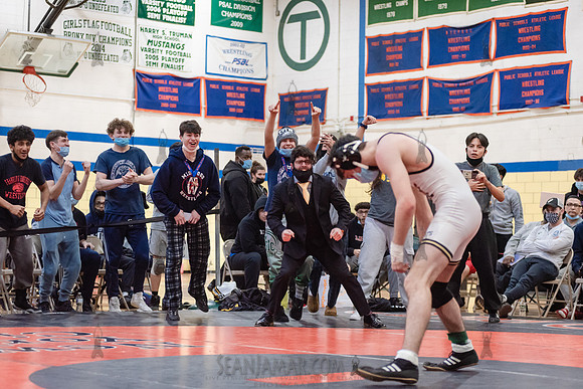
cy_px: 194
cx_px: 292
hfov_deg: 24.9
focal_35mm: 82
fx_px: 1320
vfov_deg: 16.8
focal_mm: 80
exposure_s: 1/400
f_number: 3.5
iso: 4000
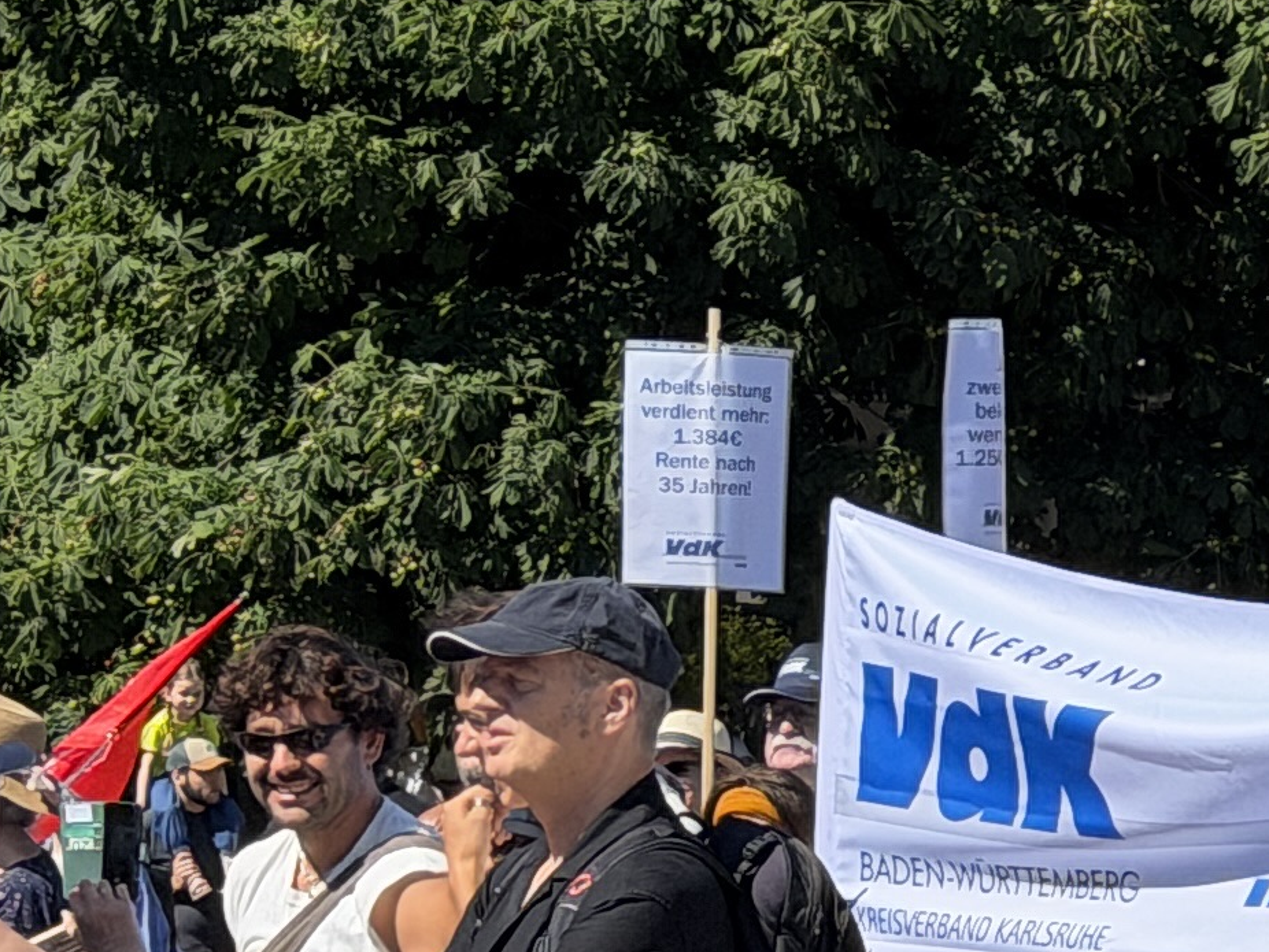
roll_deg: +0.5
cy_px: 1108
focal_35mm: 209
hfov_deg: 9.0
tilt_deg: -3.8
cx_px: 2427
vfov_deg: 7.1
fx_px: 7664
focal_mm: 6.76
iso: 64
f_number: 1.78
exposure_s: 1/5587
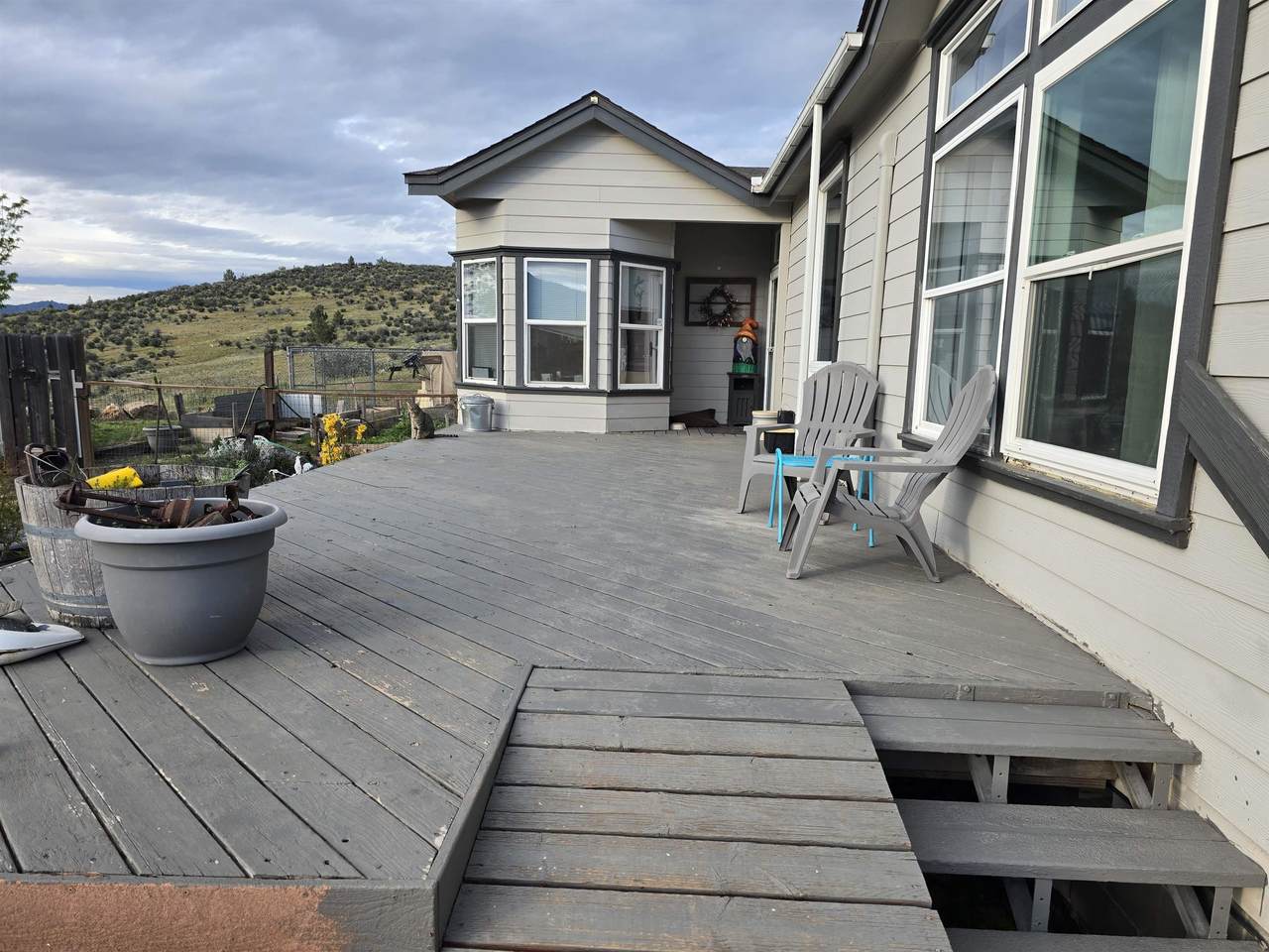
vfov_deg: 58.9
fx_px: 843
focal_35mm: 23
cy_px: 476
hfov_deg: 73.9
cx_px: 634
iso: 12
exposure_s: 1/180
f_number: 1.7
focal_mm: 6.3
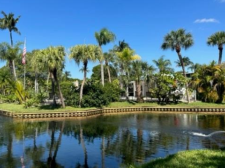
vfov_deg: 44.1
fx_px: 208
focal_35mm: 32
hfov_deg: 56.7
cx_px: 103
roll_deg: -0.4
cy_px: 77
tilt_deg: +2.6
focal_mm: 6.86
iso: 80
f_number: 1.78
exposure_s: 1/3058
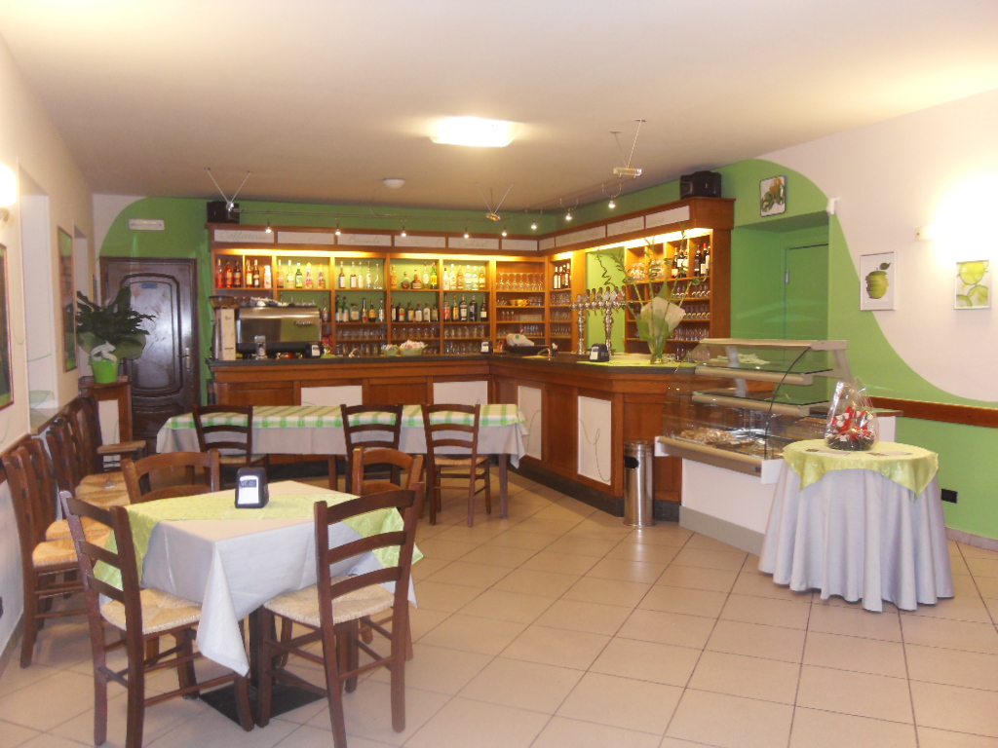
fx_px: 807
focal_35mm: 28
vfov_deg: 49.7
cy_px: 374
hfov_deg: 63.4
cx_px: 499
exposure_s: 1/45
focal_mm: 6
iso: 240
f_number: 2.8
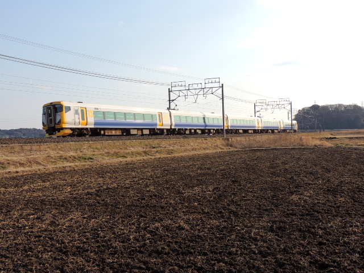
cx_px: 182
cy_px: 136
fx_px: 452
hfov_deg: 43.9
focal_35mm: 43
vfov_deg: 33.6
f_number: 4.3
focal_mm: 7.6
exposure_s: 1/640
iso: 100
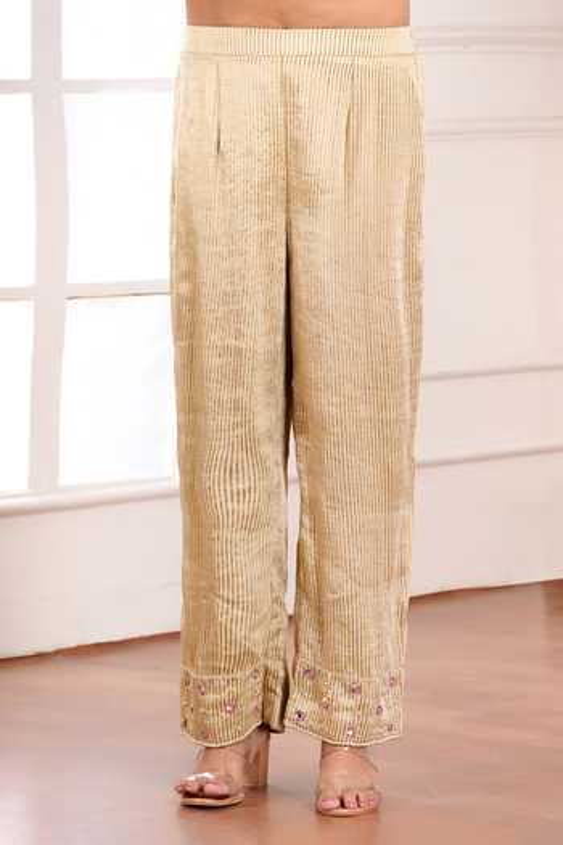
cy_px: 422
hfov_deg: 10.1
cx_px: 282
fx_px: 3190
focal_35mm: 136
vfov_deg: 15.1
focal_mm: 136
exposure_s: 1/125
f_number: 10
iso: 200
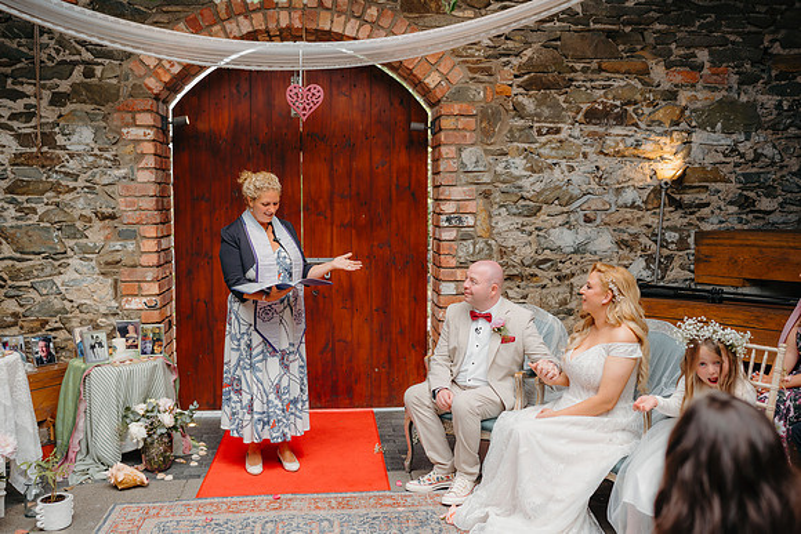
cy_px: 267
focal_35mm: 35
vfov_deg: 37.9
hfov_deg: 54.4
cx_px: 400
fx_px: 779
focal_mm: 35
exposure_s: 1/320
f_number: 2.2
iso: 100
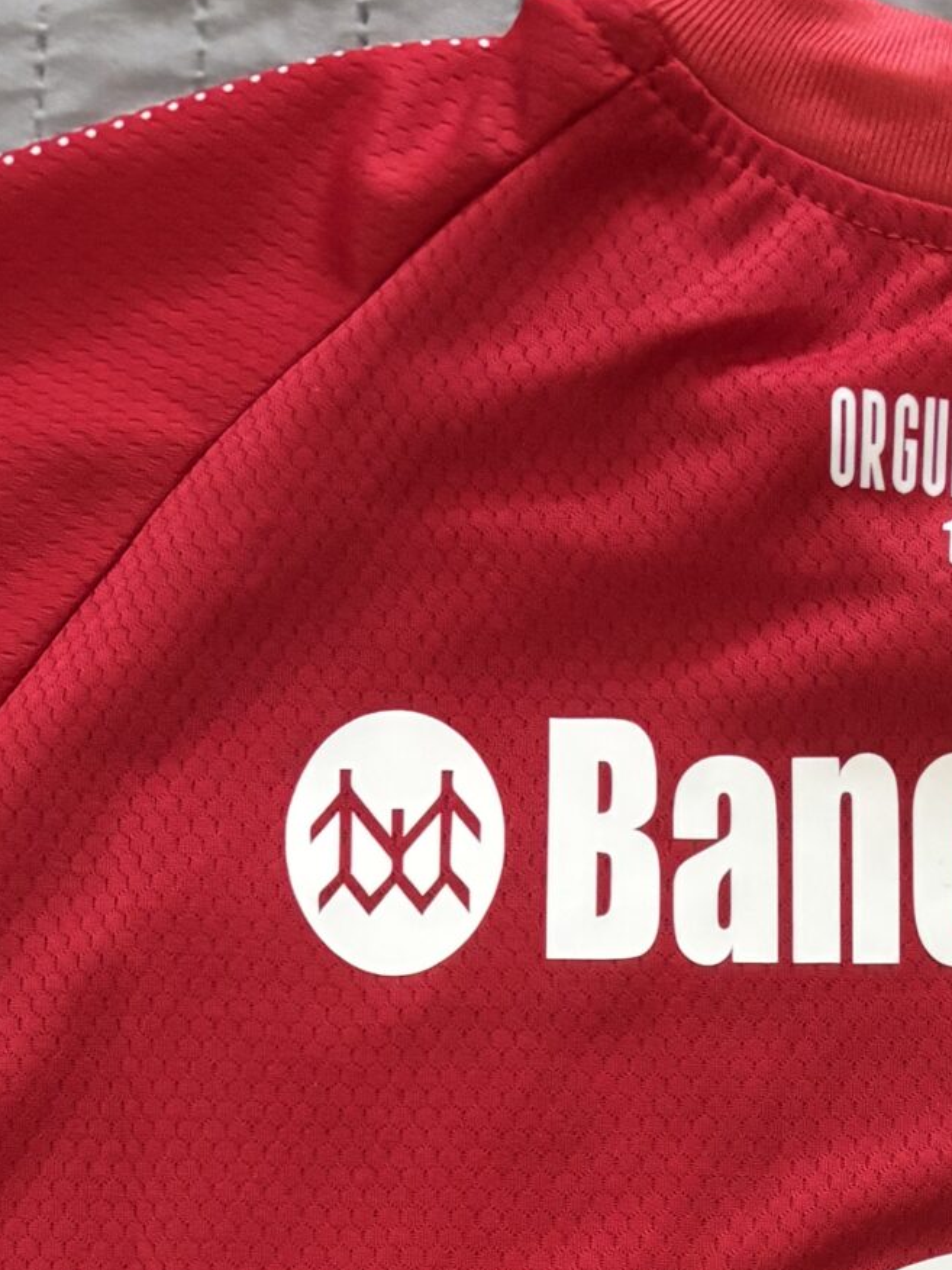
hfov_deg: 18.4
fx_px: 2787
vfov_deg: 21.9
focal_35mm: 76
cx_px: 1151
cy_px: 1825
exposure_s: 1/50
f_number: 1.6
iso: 320
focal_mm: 5.96
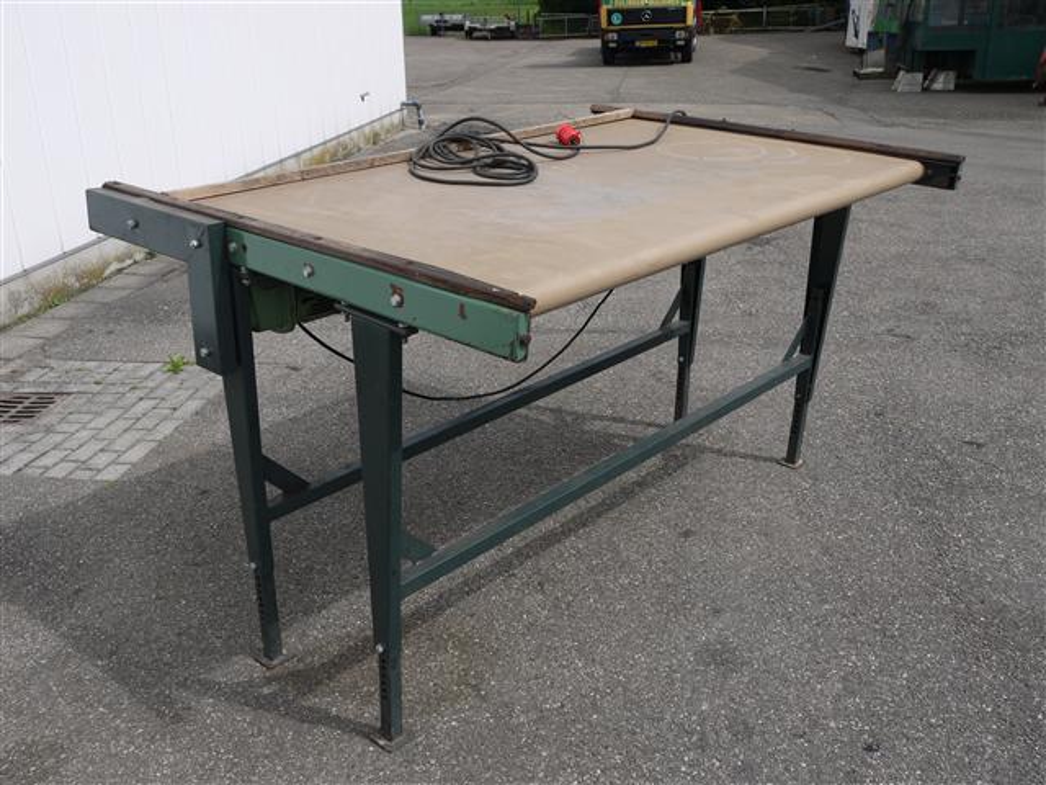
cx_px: 523
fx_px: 1027
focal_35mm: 34
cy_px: 392
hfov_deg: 54.0
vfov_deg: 41.8
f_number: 8
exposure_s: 1/400
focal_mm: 17
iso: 100
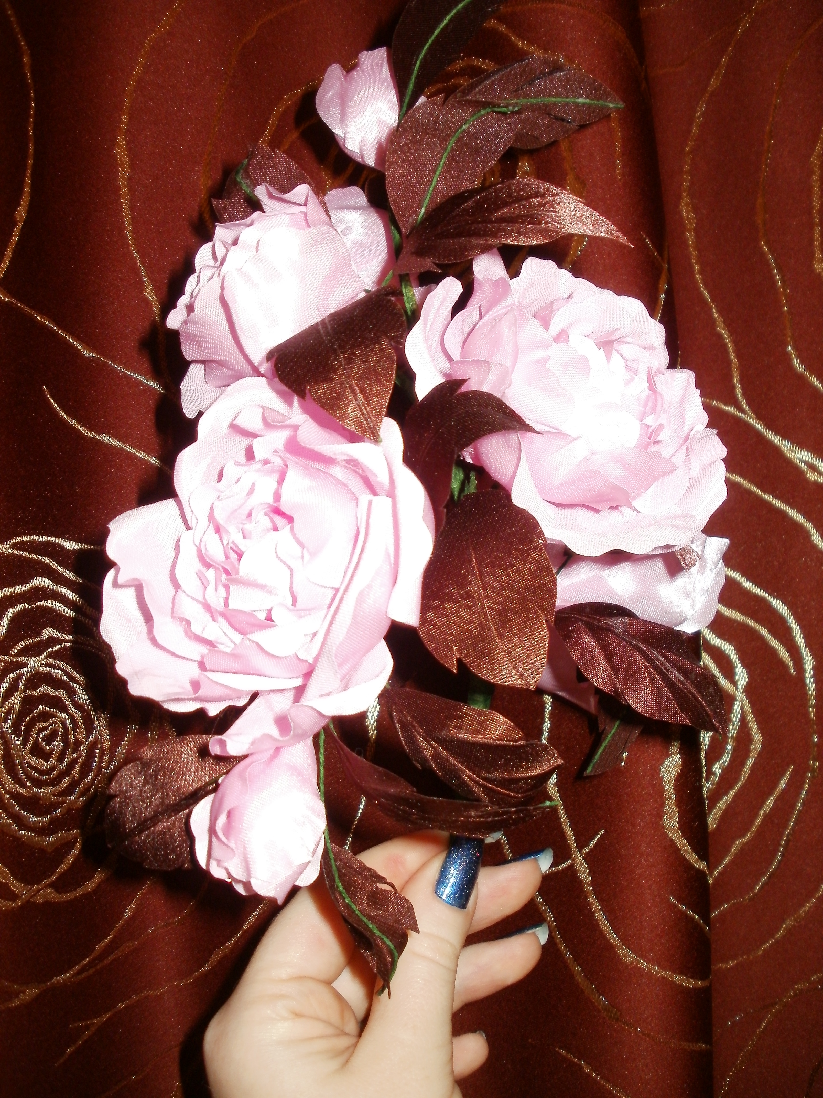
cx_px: 412
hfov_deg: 39.7
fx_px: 1141
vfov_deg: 51.4
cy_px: 549
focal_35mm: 36
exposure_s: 1/30
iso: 125
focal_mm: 6.3
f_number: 3.5
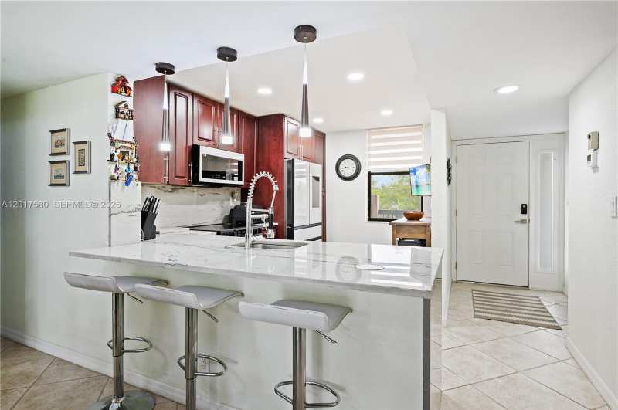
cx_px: 309
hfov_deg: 87.0
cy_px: 205
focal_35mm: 19
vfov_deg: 64.4
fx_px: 326
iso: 200
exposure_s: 1/2
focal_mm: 19
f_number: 8
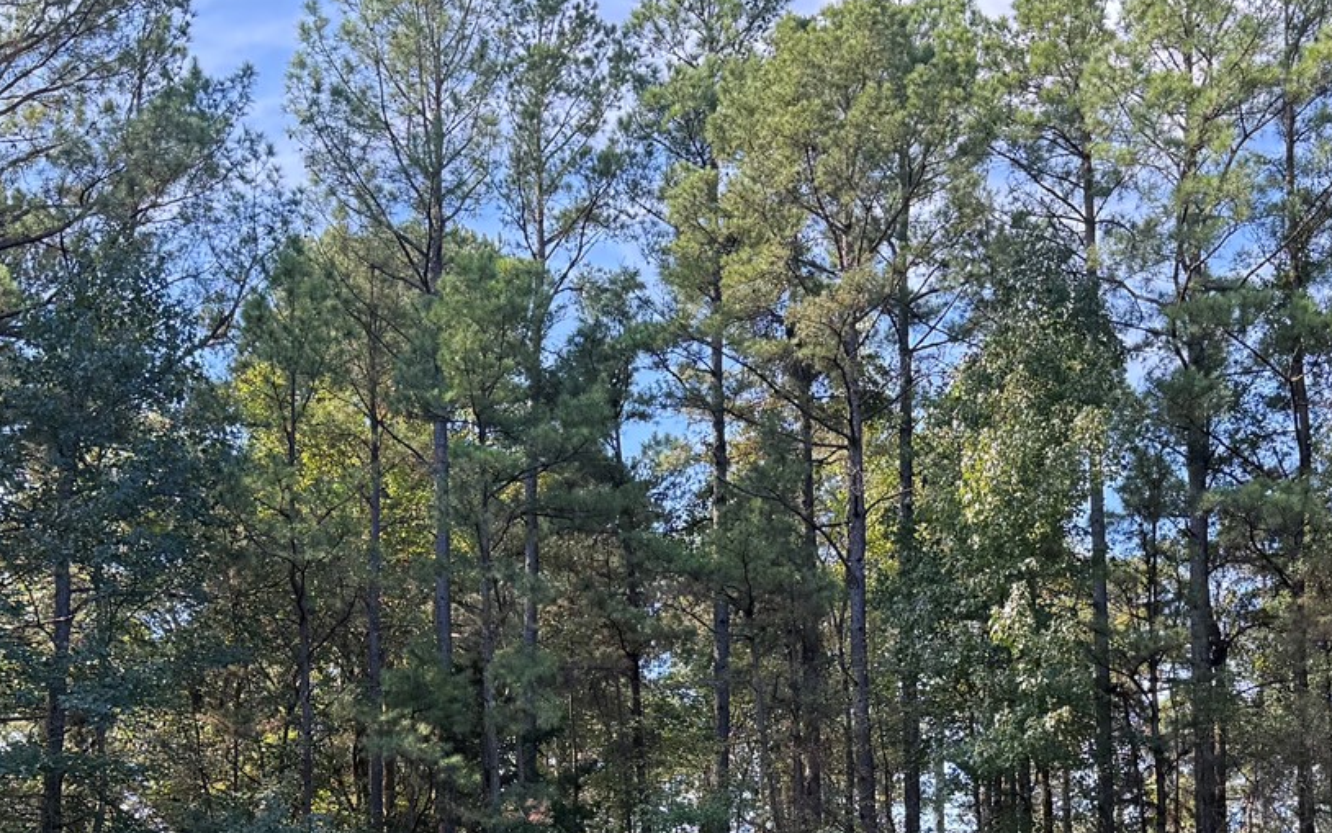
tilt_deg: +4.8
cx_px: 749
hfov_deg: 34.0
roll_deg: +0.2
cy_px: 905
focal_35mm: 60
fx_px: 2178
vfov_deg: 20.7
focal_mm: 6.76
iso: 100
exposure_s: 1/426
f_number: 1.78
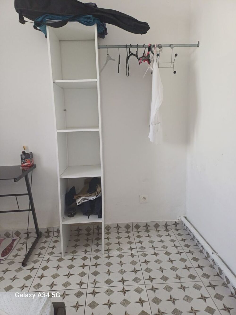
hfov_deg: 54.9
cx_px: 118
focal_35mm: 25
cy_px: 158
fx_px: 227
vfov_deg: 69.4
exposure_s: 1/50
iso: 125
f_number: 1.8
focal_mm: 4.65
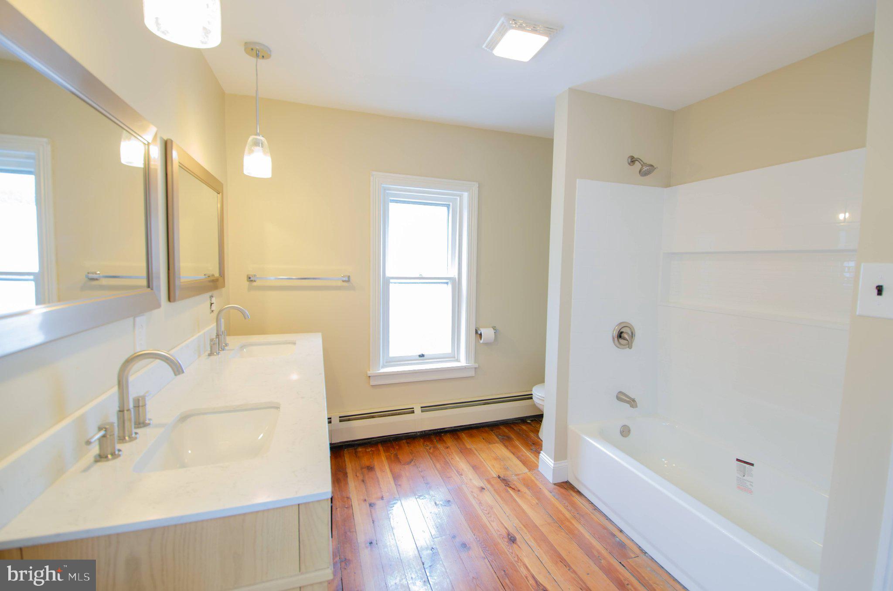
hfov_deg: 100.5
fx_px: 371
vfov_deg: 77.1
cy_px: 296
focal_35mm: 15
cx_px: 446
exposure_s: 1/10
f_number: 5
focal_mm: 10
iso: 200
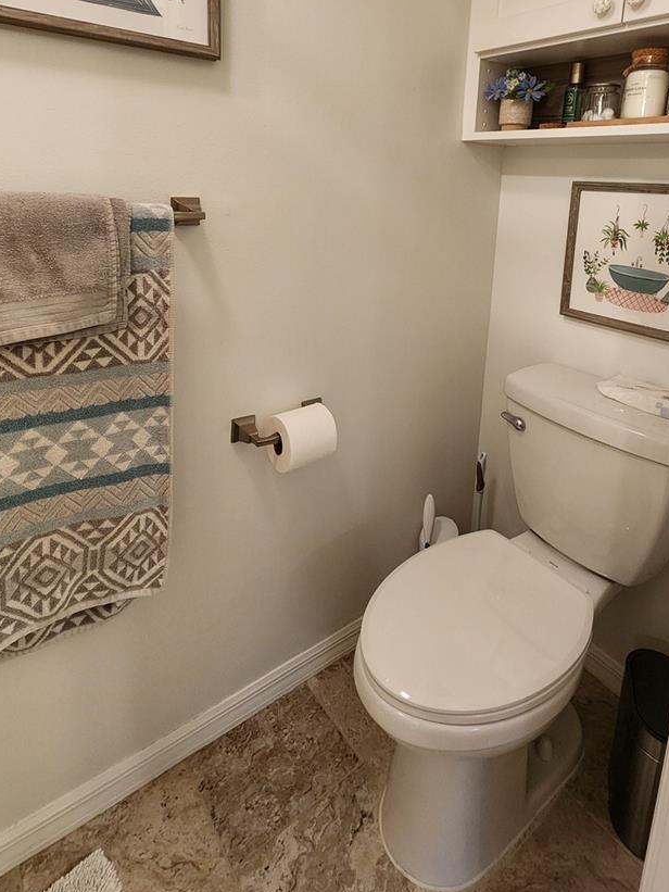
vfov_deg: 81.0
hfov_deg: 68.4
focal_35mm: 19
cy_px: 278
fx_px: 489
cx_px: 379
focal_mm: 2.2
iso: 400
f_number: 2.2
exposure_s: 1/60
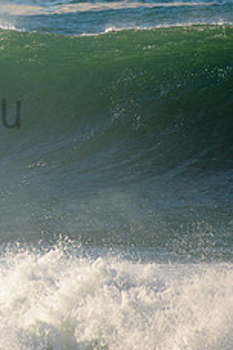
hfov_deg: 1.1
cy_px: 93
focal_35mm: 1273
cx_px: -141
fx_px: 12358
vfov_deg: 1.6
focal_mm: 500
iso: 140
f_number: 5.6
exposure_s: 1/1600
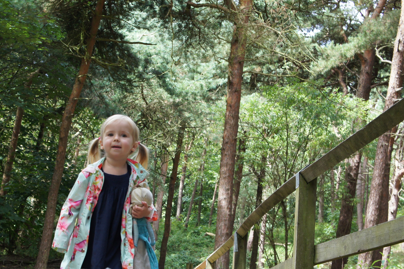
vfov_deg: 19.4
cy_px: 190
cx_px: 154
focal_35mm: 70
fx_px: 783
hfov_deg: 28.8
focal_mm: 29
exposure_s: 1/160
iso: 400
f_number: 5
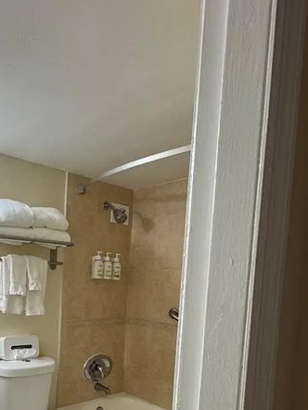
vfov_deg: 62.4
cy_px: 296
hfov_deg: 47.1
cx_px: 40
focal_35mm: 27
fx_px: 320
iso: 160
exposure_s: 1/120
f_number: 2.2
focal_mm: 2.22
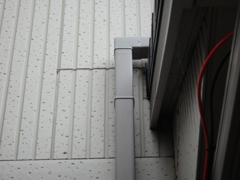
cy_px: 90
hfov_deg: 18.7
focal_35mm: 105
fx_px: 728
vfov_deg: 14.1
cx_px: 120
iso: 125
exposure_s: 1/125
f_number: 5.7
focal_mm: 18.7
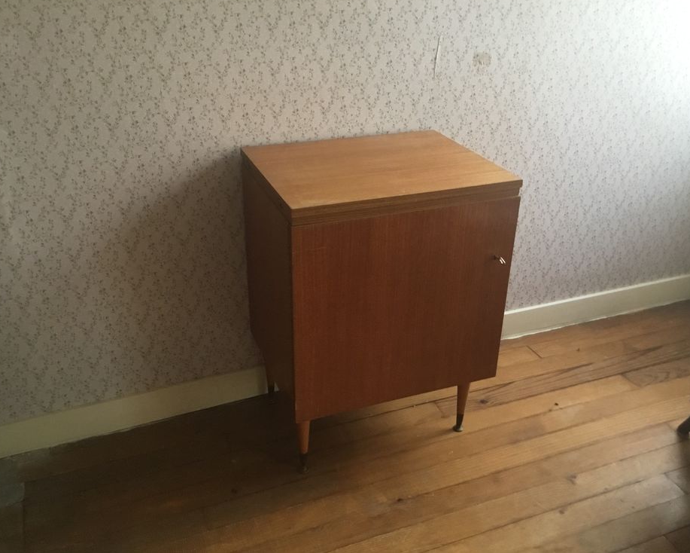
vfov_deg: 44.6
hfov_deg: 54.2
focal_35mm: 33
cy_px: 272
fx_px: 674
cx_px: 354
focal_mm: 3.3
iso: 200
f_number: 2.4
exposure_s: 1/20
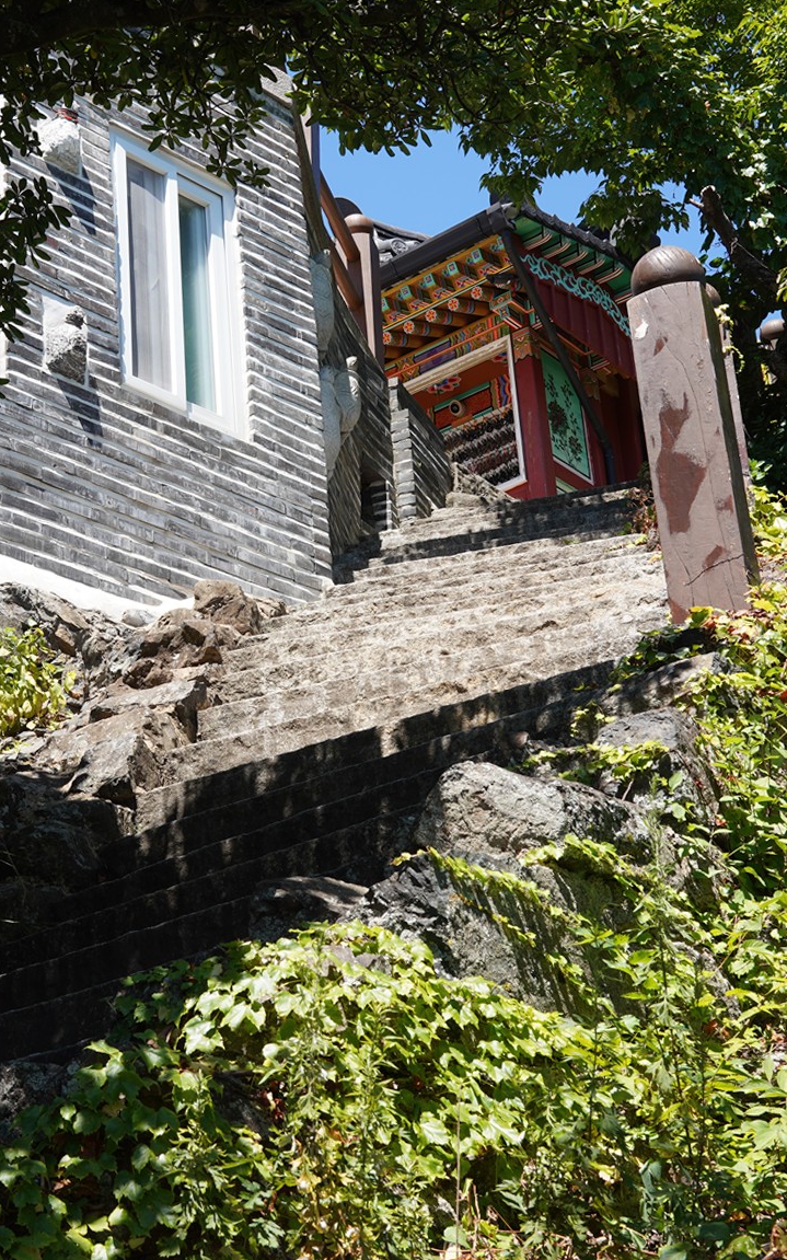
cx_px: 293
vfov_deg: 33.0
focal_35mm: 62
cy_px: 578
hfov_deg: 20.9
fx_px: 2128
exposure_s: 1/100
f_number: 9
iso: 100
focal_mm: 35
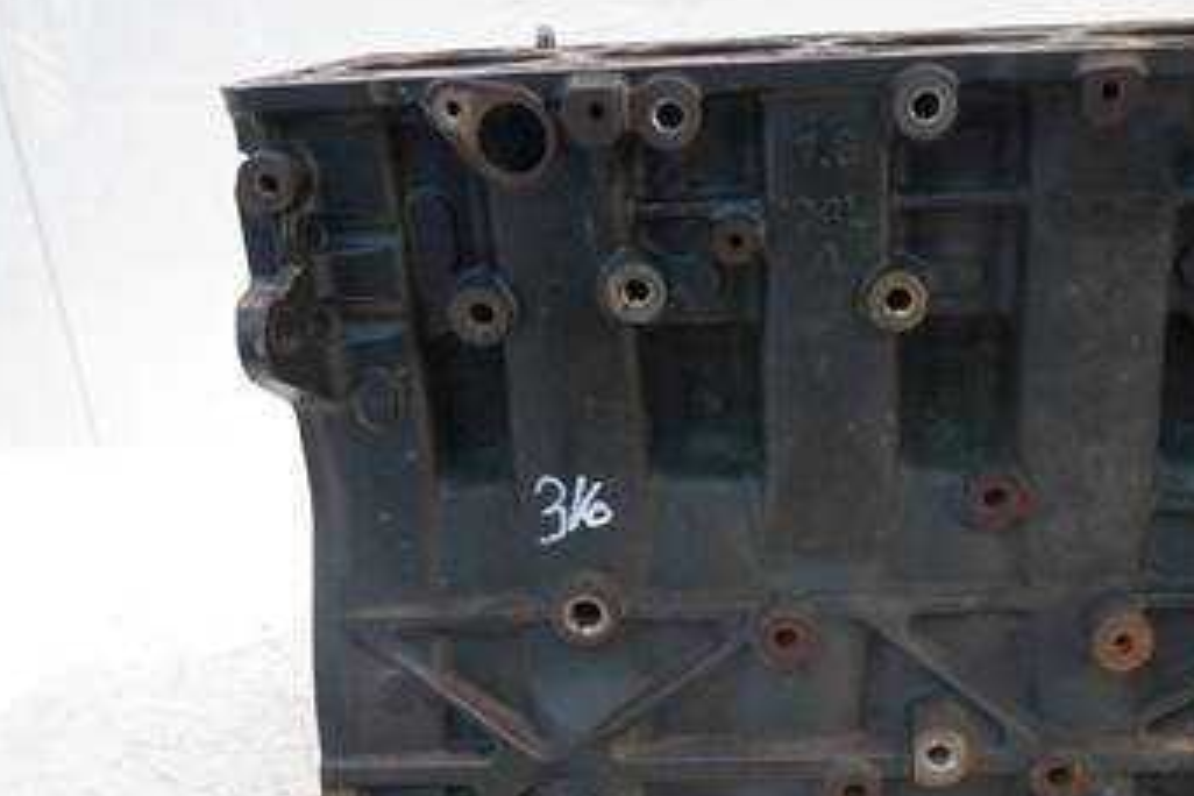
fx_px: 1260
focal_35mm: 38
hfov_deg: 50.3
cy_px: 545
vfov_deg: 34.7
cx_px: 737
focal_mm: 13
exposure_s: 1/25
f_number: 3.6
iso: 400
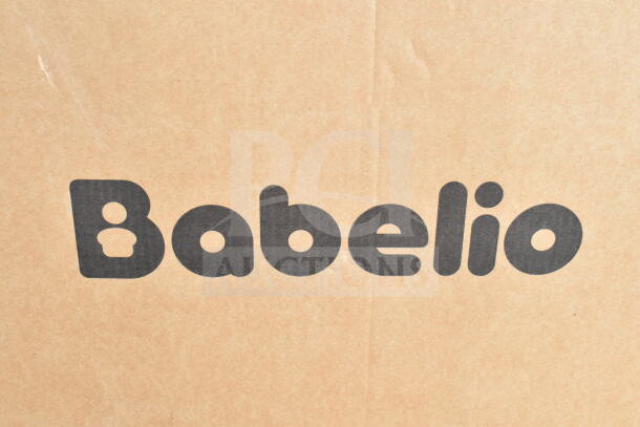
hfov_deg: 41.1
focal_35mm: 48
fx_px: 853
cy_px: 214
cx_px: 320
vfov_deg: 28.1
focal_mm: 32
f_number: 9
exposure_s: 1/320
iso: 1600
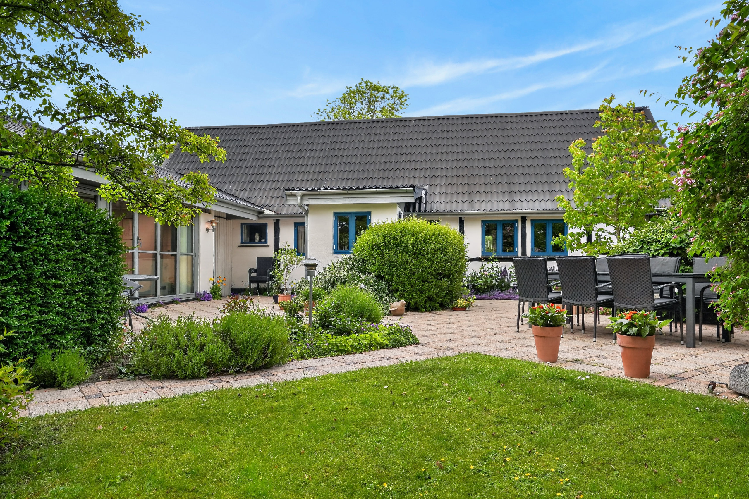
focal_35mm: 24
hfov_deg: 73.8
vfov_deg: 53.1
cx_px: 374
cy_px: 250
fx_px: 499
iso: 400
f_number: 8
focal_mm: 24
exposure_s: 1/200
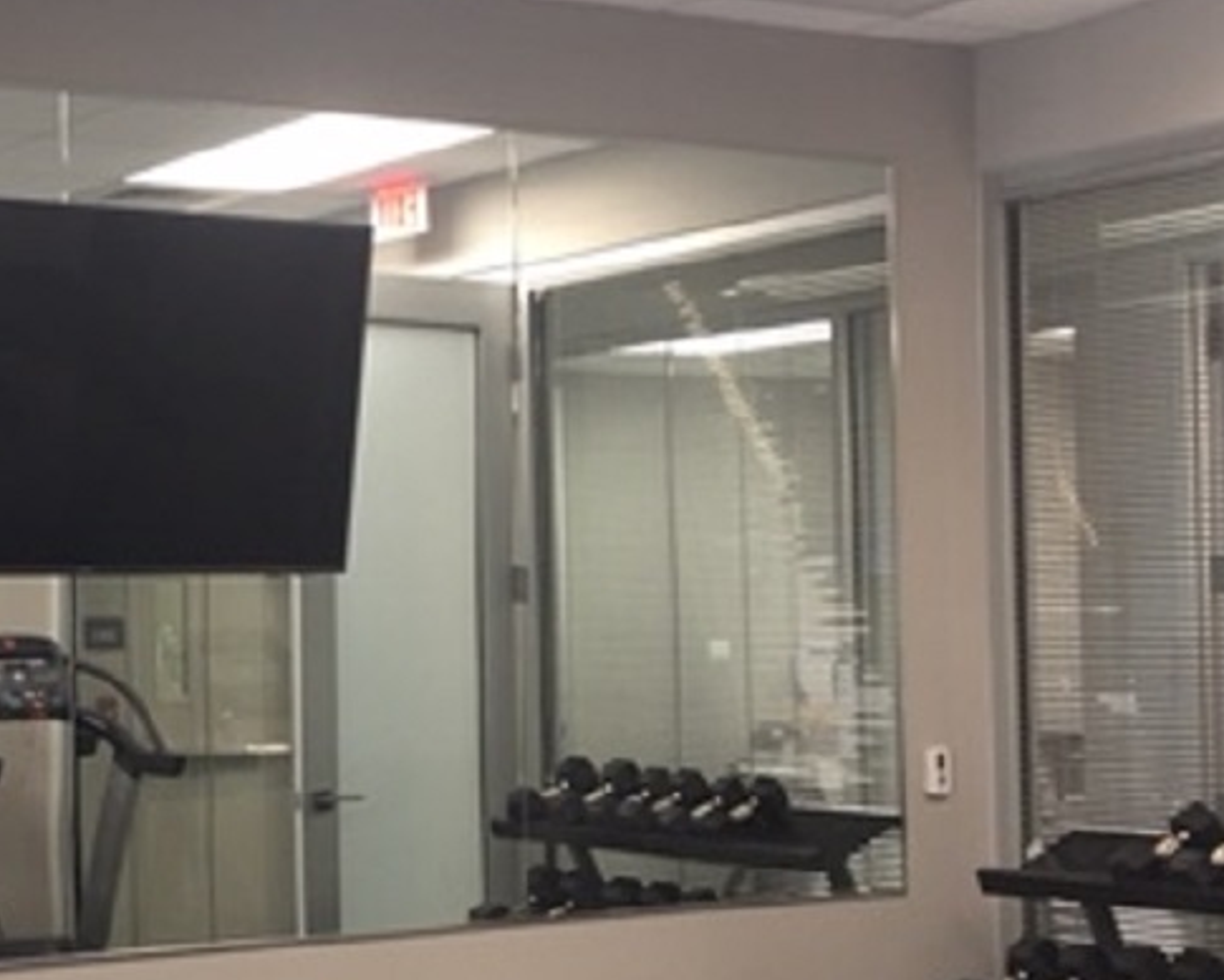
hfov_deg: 25.8
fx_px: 2536
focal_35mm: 70
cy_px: 583
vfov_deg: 21.8
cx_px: 15
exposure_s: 1/15
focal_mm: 4.15
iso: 40
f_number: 2.2
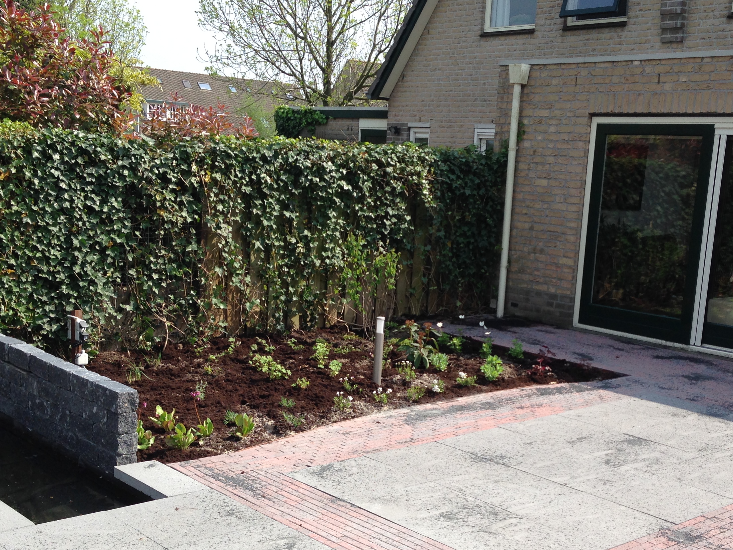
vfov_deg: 29.5
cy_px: 365
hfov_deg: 38.9
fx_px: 1038
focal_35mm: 49
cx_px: 409
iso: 50
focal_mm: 4.12
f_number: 2.4
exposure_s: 1/903
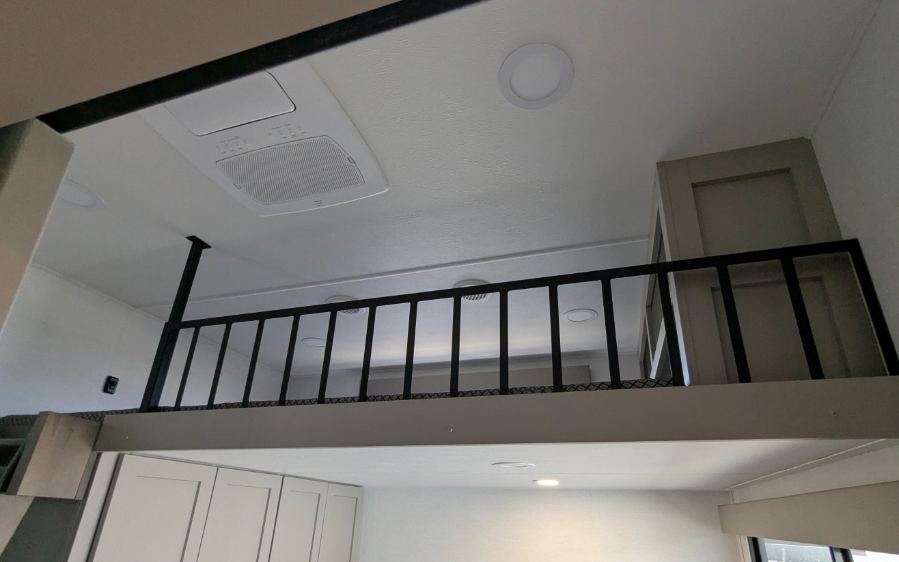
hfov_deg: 91.0
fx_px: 441
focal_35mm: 18
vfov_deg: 64.4
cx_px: 468
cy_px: 338
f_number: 2.2
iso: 272
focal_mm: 2.35
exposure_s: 1/125
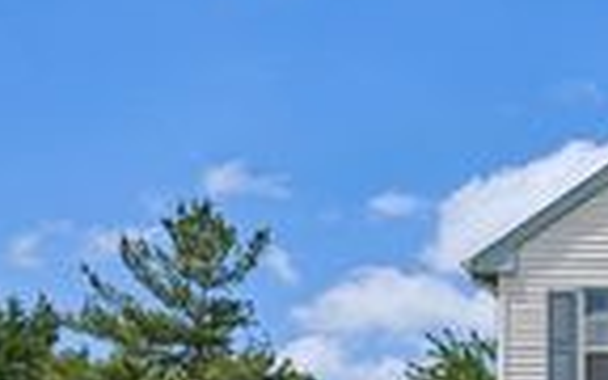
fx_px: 1292
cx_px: 908
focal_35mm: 78
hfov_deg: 22.0
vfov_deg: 14.9
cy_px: 652
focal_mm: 22
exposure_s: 1/1000
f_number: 11
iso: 400
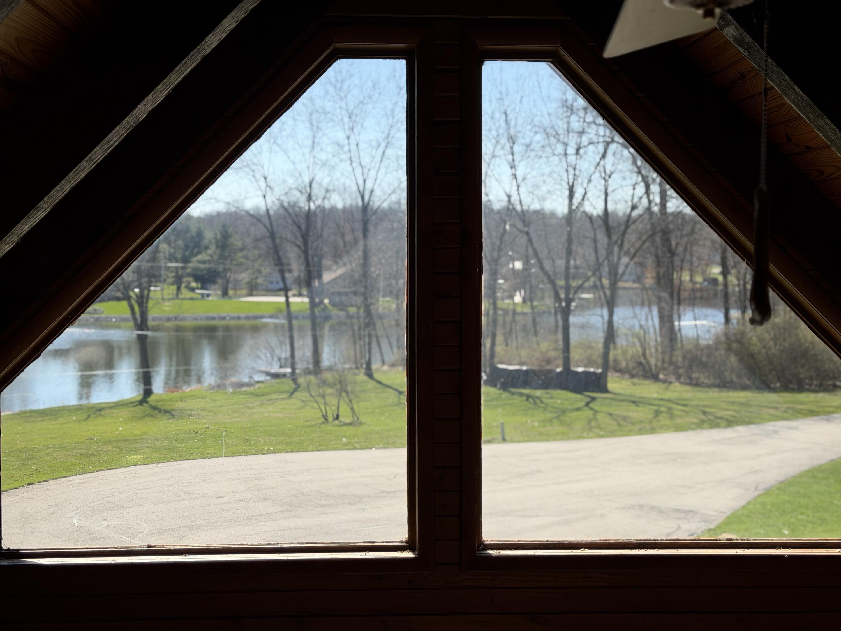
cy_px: 316
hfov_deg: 39.7
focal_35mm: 48
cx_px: 420
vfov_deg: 30.3
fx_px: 1166
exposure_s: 1/2146
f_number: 1.78
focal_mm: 6.76
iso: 64
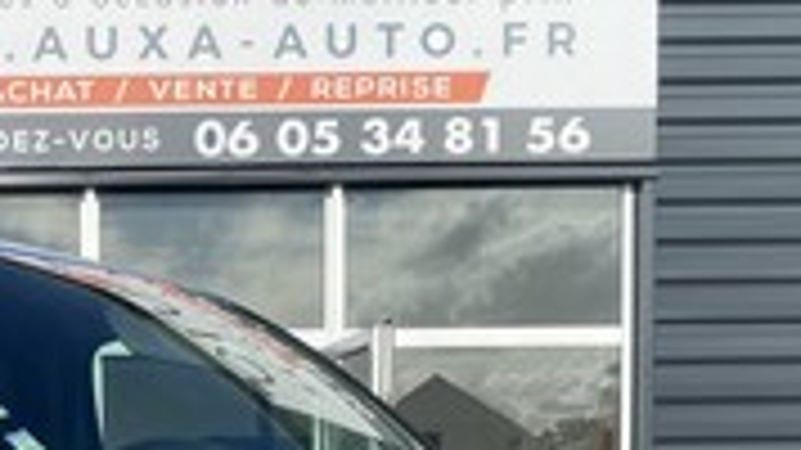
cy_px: 668
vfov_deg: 14.0
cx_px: 14
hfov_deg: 25.1
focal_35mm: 81
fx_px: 1720
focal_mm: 4.25
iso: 32
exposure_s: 1/3497
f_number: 1.8
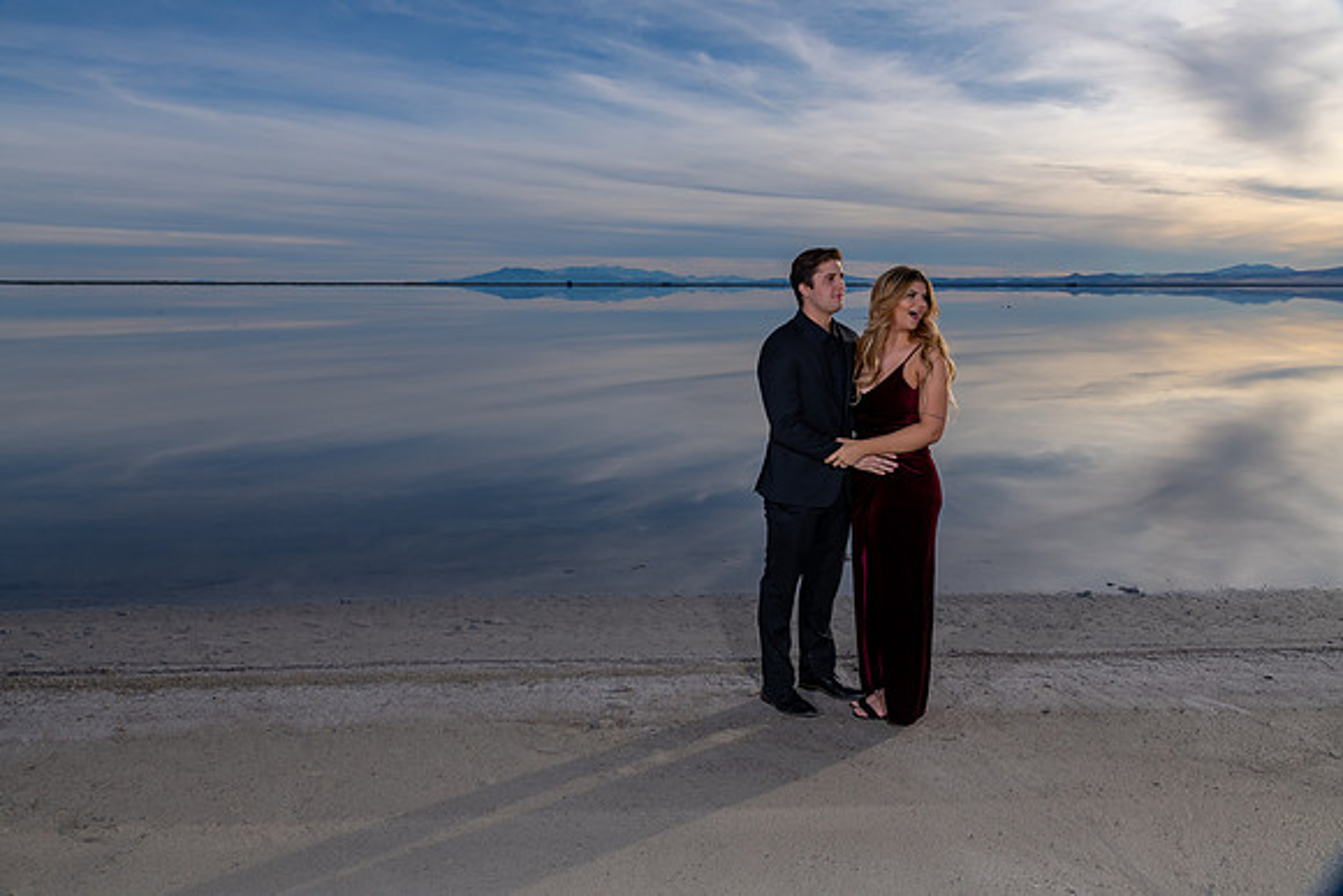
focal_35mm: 30
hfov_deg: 61.9
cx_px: 672
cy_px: 448
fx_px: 1119
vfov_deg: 43.6
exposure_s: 1/200
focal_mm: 30
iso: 200
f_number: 16
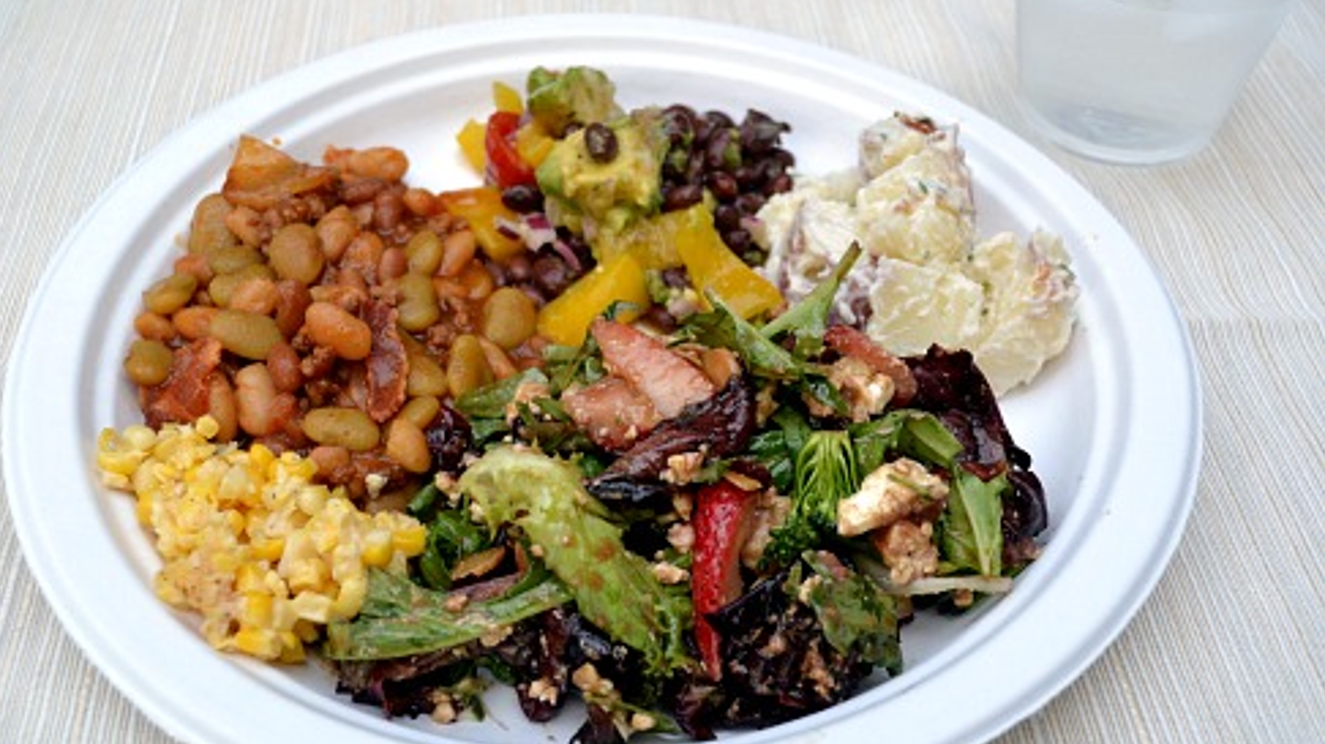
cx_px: 649
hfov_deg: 48.4
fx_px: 1475
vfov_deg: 28.3
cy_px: 424
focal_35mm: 42
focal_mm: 26
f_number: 4.2
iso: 400
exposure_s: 1/60
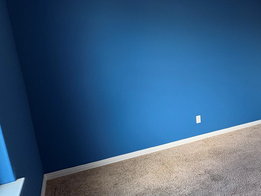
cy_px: 105
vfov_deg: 46.8
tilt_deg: -12.0
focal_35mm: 30
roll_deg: +1.9
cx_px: 226
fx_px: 226
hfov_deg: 53.7
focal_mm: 2.22
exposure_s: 1/60
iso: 160
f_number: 2.2
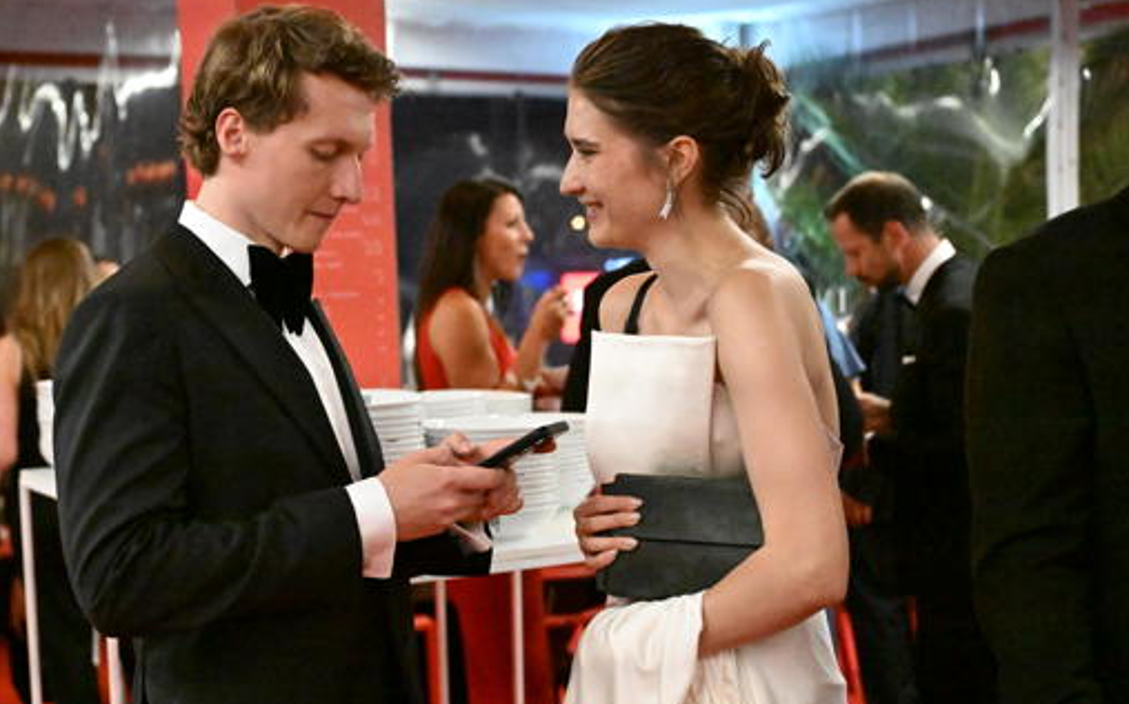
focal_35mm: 54
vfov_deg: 23.9
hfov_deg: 37.4
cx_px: 438
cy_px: 431
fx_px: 1661
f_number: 2.8
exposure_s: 1/1250
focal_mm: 39
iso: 32000
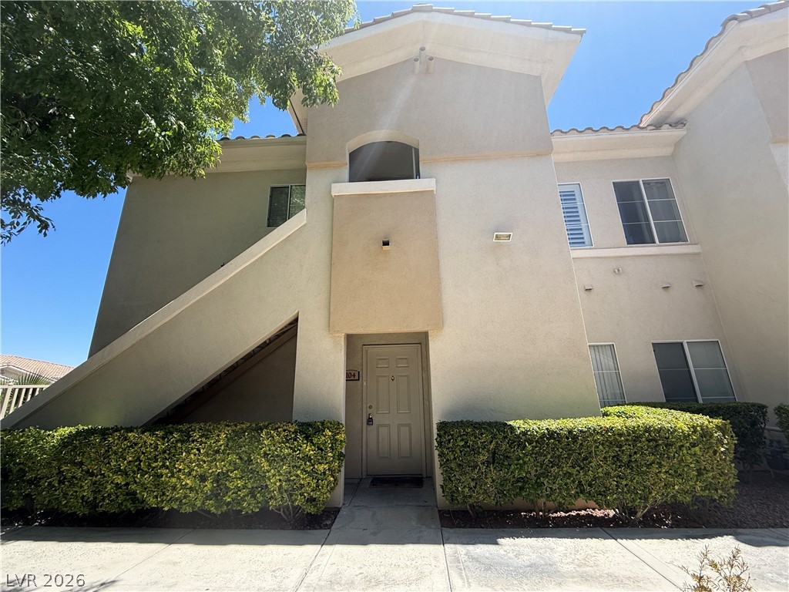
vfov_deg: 85.7
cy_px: 296
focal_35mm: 14
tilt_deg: +16.9
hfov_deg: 102.1
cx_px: 394
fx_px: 319
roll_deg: +1.6
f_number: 2.2
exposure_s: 1/955
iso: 50
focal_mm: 2.22
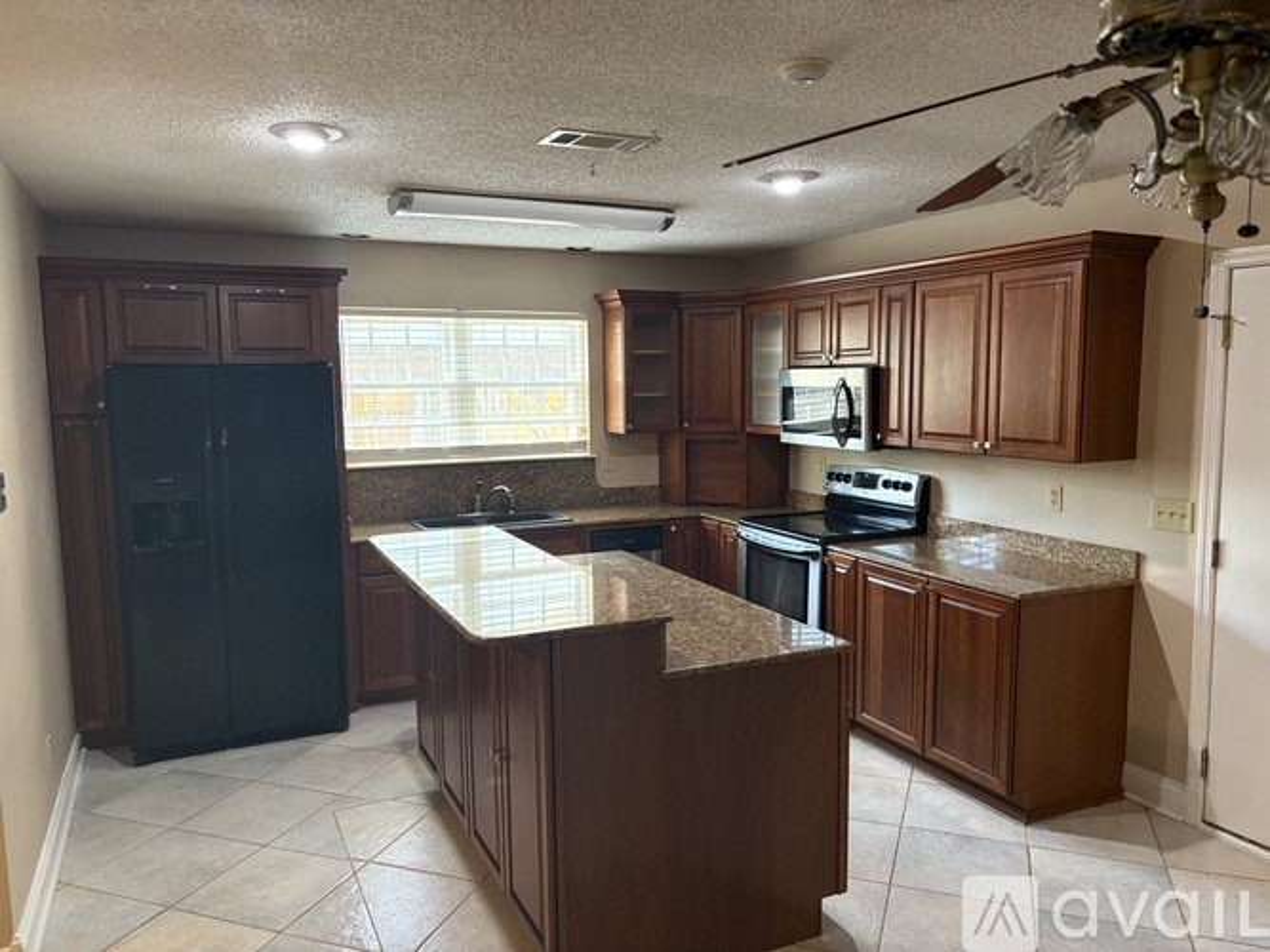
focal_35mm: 26
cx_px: 635
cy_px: 476
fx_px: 954
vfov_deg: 53.0
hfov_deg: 67.3
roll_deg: +1.2
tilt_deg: -6.1
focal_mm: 5.96
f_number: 1.6
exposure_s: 1/60
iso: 200
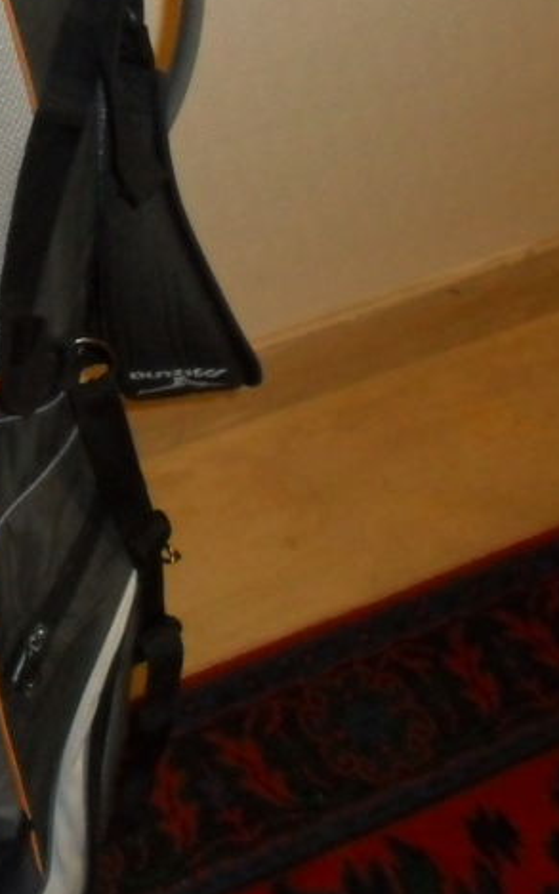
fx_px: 1487
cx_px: -143
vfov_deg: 33.2
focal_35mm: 61
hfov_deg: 19.8
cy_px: 290
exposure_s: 1/45
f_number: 3.5
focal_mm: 4.9
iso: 400
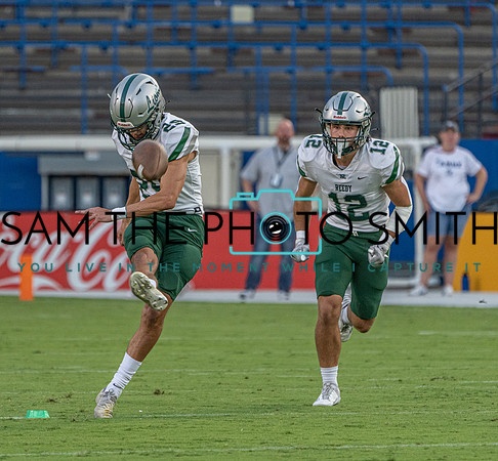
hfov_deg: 3.1
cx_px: 158
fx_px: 9251
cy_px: 249
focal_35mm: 590
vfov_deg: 2.9
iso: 2000
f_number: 5.6
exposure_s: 1/1000
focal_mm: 339
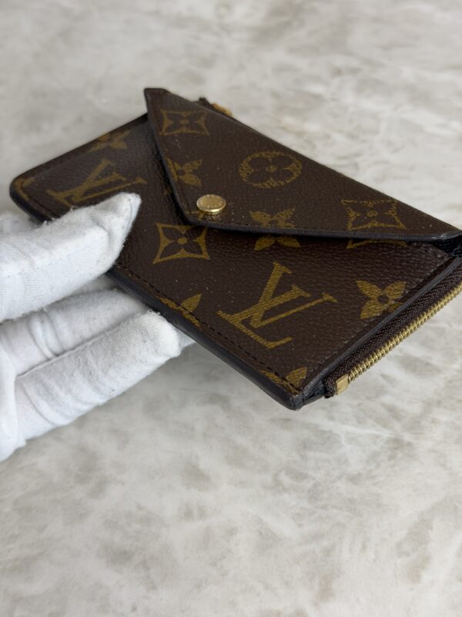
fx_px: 854
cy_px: 308
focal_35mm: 48
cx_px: 231
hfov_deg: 30.3
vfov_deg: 39.7
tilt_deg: -51.8
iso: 64
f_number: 1.78
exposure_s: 1/120
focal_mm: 6.76
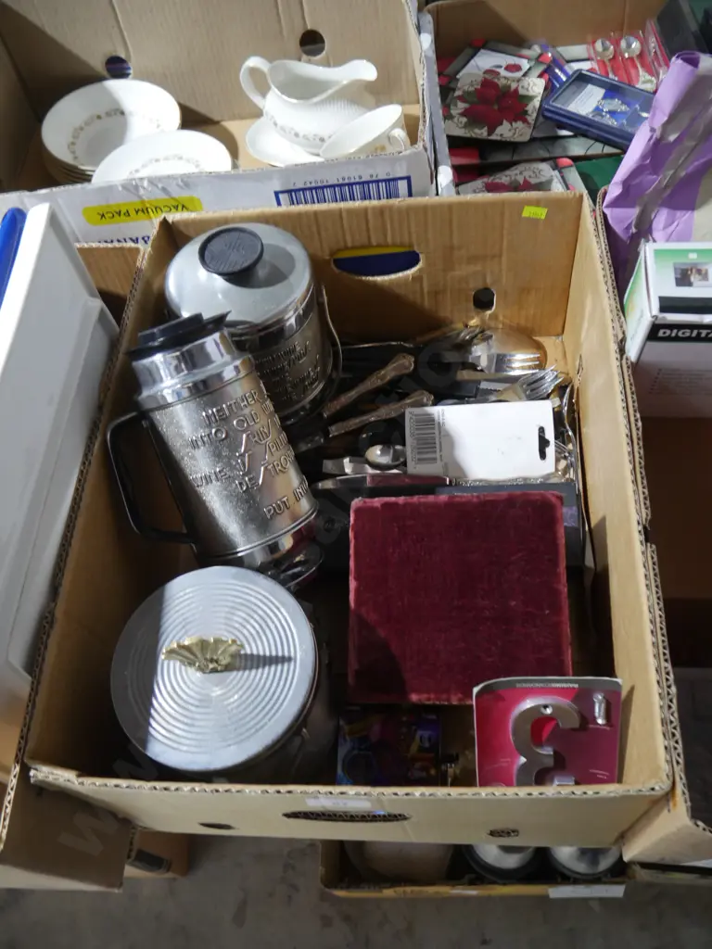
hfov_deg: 49.7
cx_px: 356
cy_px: 474
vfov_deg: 63.4
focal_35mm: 28
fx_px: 768
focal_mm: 14
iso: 1600
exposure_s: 1/60
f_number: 3.5
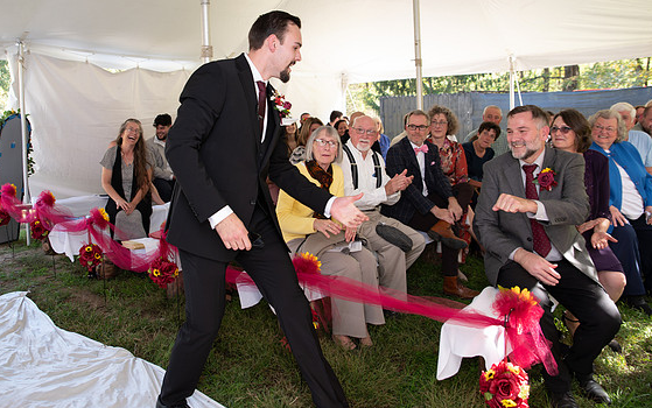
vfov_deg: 41.6
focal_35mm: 30
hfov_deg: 62.3
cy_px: 155
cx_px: 261
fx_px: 533
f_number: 3.2
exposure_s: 1/200
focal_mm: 24
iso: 320
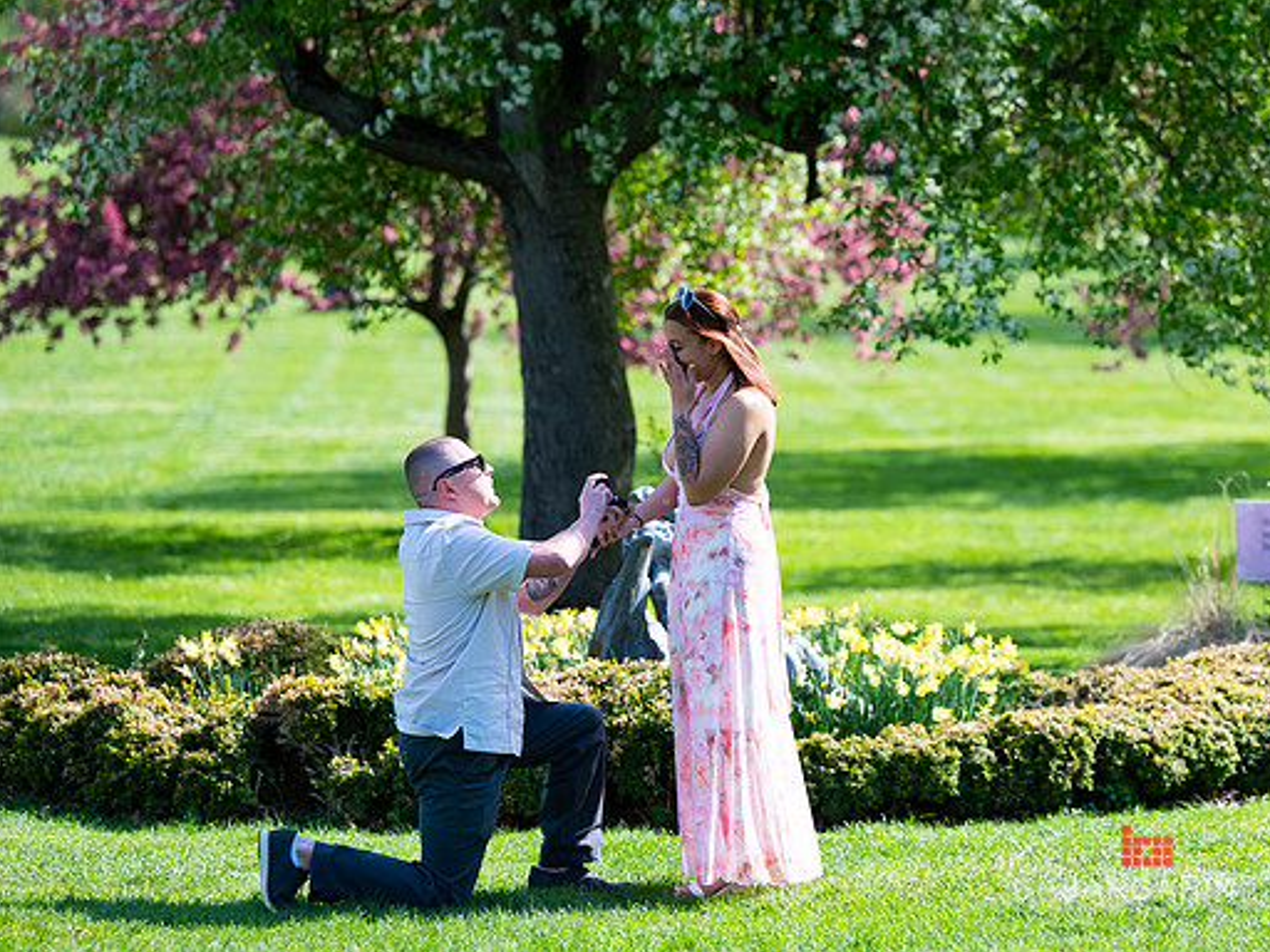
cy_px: 332
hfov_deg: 10.6
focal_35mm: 186
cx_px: 781
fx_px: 6824
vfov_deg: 8.0
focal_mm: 130
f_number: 3.2
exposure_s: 1/2000
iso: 200
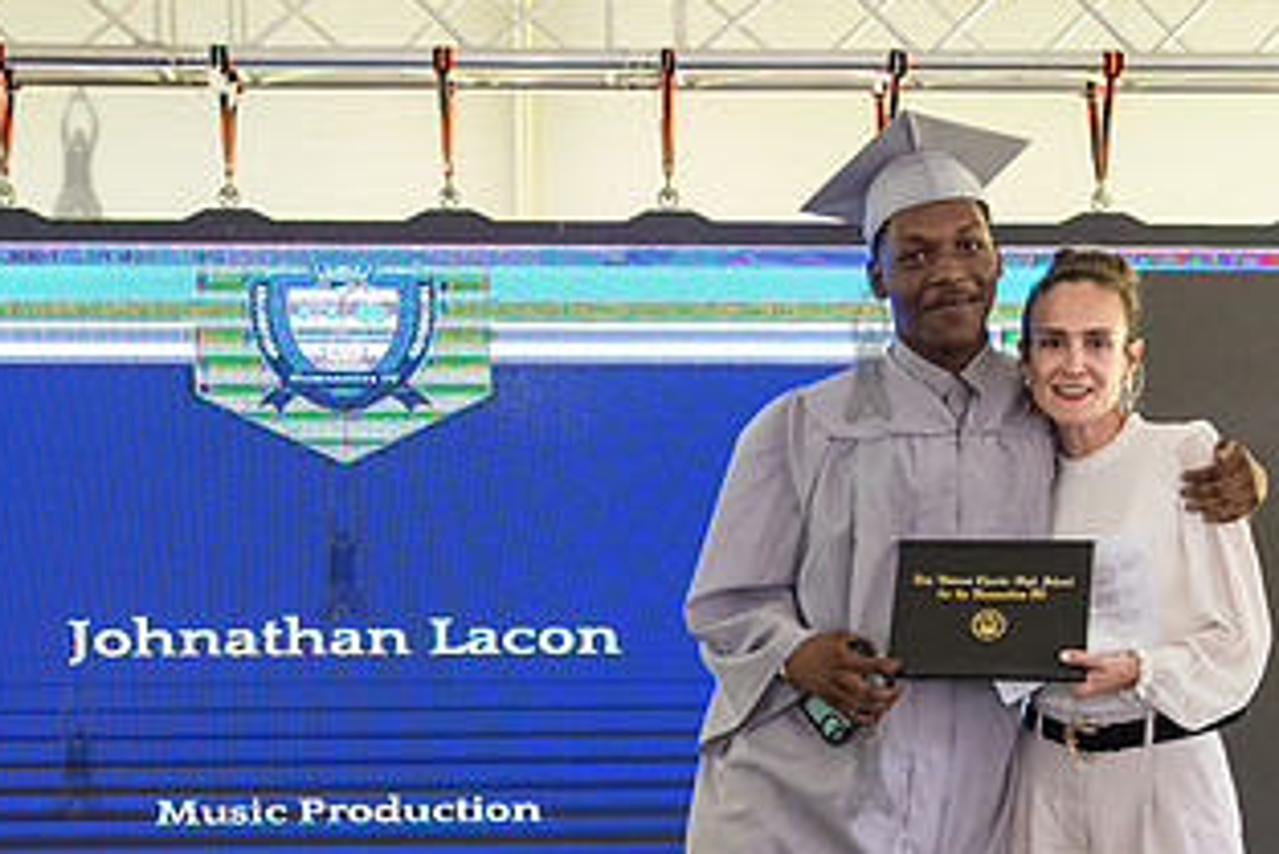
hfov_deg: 28.8
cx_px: 672
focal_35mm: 70
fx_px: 2488
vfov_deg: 19.2
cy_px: 740
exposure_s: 1/800
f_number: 4
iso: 2500
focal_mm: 32
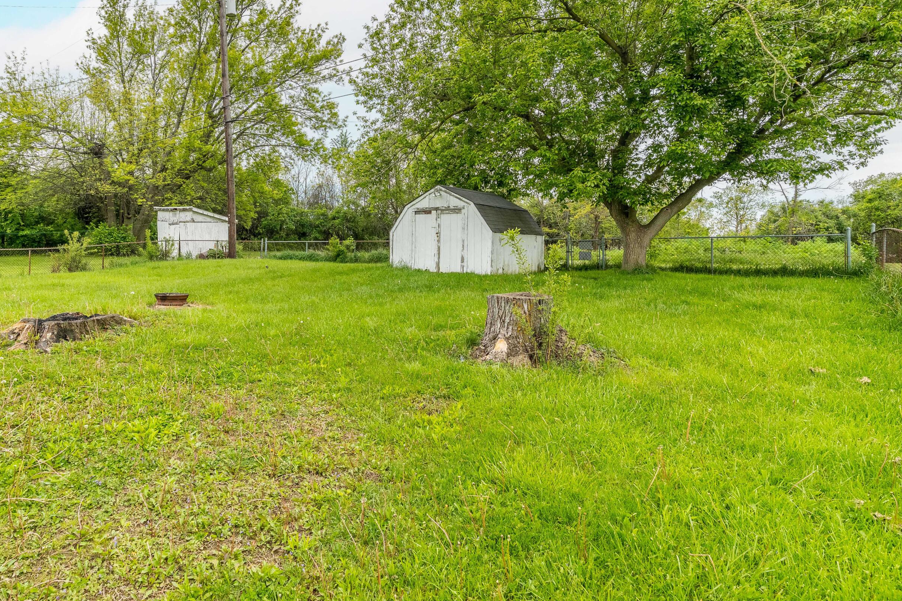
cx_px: 352
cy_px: 245
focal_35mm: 20
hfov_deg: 82.8
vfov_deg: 61.5
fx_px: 501
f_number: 8
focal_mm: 16
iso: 500
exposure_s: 1/640
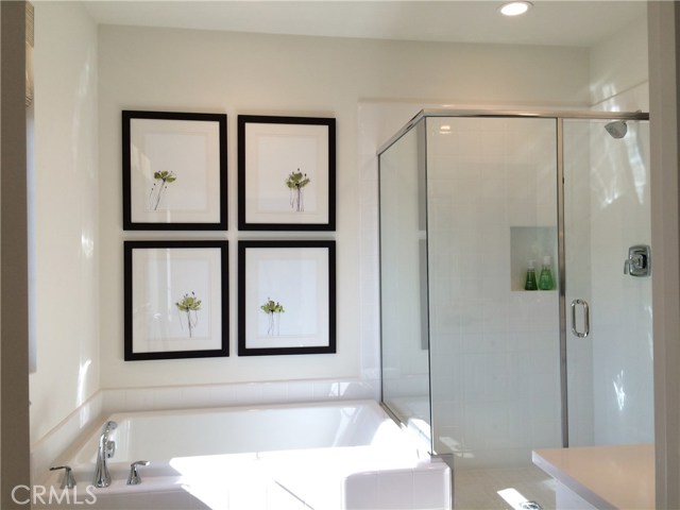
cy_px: 255
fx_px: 570
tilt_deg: -0.1
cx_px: 340
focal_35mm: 29
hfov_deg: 61.7
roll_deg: +0.6
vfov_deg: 48.2
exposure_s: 1/150
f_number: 2.2
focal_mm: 4.15
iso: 32
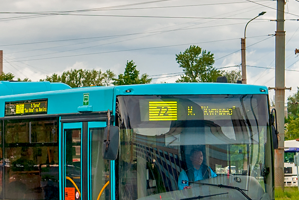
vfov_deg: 9.2
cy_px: 123
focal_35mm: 149
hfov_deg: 13.7
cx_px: 52
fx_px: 1238
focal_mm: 40
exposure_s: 1/500
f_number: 5
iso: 100
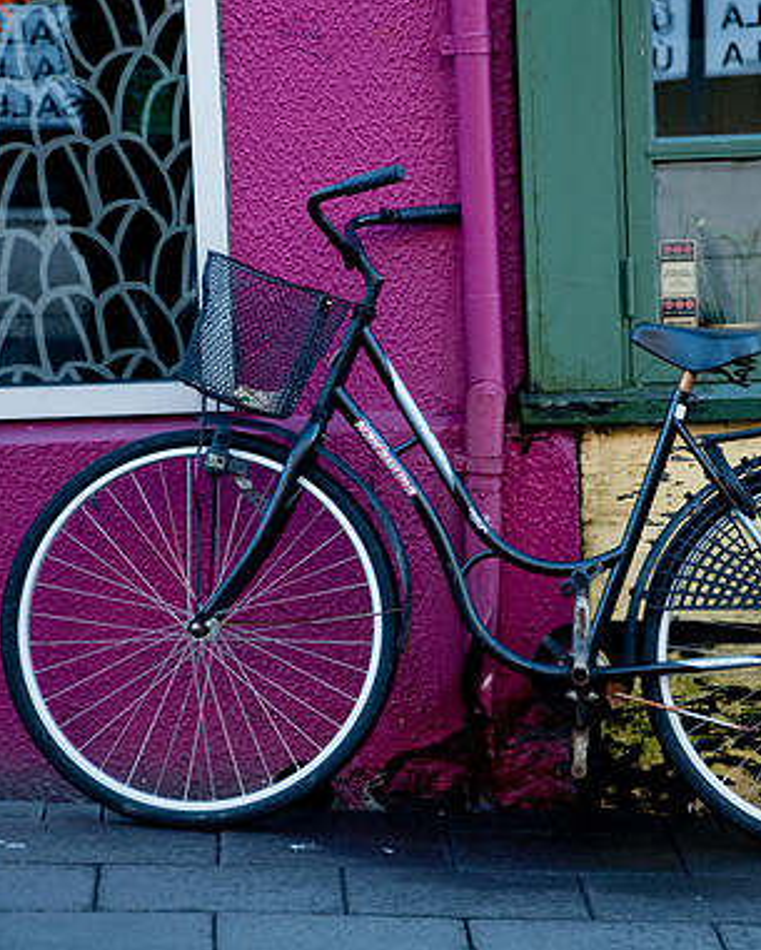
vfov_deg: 10.6
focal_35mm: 182
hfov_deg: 8.5
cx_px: 576
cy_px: 475
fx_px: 5114
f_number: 5.6
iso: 400
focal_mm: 85
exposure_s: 1/40
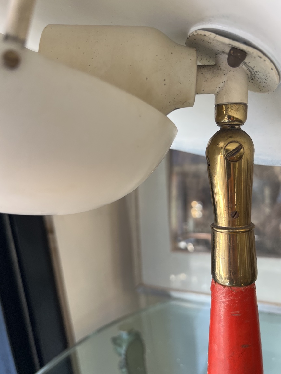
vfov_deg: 65.3
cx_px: 141
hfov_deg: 51.4
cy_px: 187
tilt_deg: -8.1
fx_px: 292
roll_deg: +8.2
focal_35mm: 27
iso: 80
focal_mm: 5.7
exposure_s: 1/100
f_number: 1.5
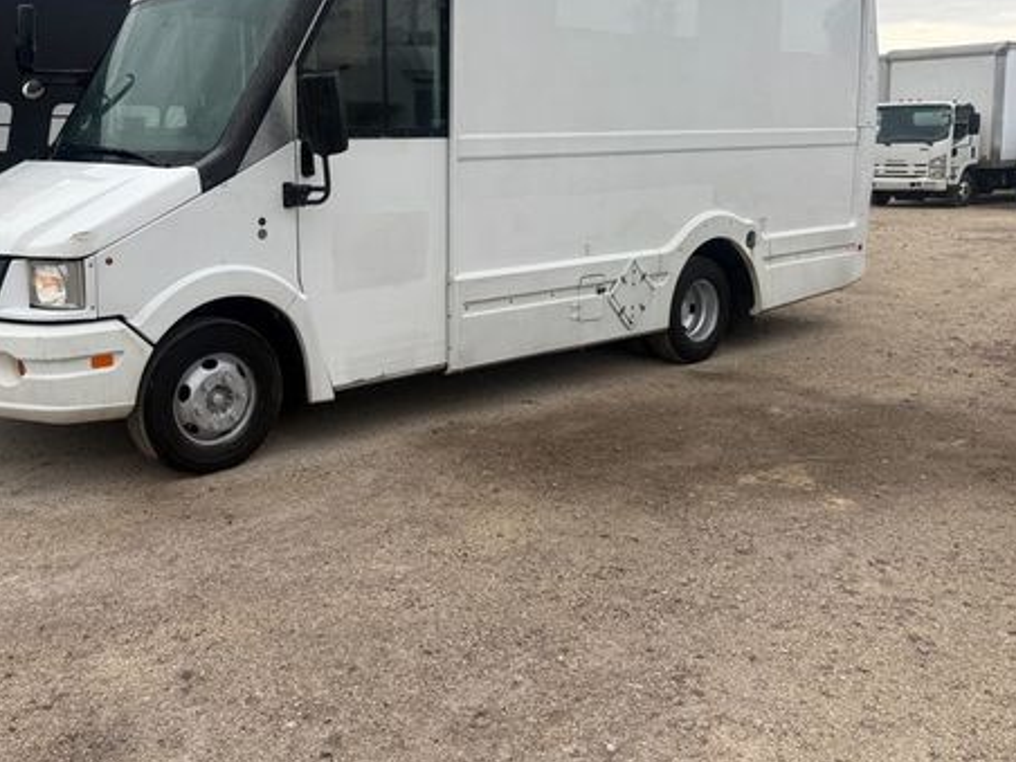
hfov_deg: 53.5
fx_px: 998
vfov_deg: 41.4
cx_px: 393
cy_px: 267
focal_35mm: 34
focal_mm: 6.76
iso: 80
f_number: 1.78
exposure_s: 1/637
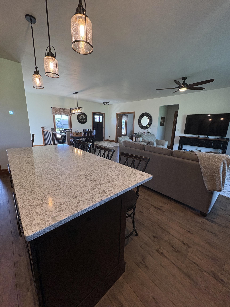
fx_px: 124
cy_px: 154
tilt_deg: -12.9
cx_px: 115
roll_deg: -1.9
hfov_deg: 85.7
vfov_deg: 102.1
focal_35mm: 14
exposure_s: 1/120
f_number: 2.2
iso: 160
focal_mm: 2.22
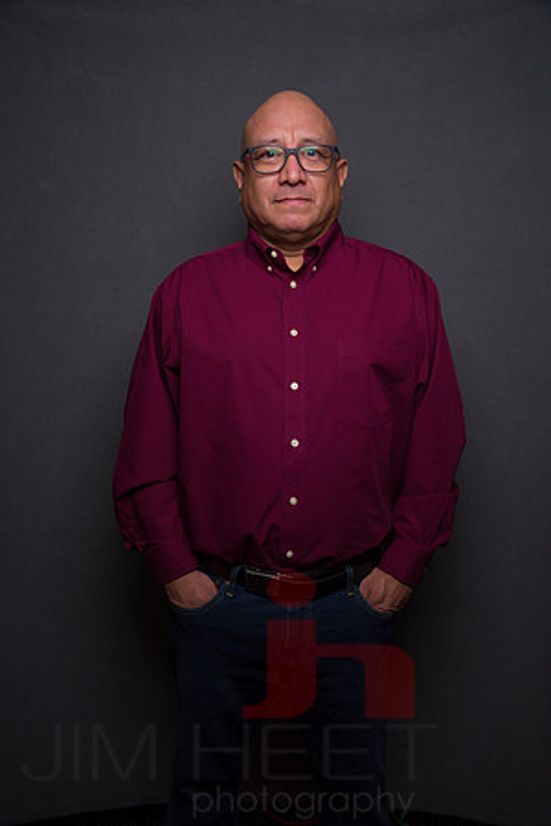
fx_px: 689
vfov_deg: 61.9
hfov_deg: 43.6
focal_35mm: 30
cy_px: 413
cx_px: 276
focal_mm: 30
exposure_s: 1/125
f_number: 7.1
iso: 100
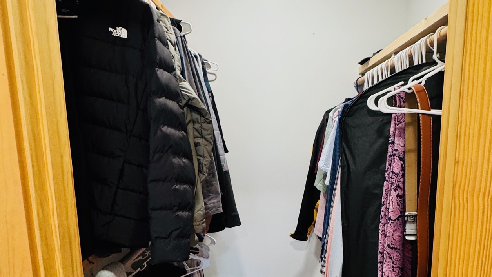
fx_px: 365
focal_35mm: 28
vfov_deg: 40.8
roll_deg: -0.1
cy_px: 191
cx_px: 296
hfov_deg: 67.2
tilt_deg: -10.6
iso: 250
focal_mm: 2.22
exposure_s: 1/63
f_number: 2.2
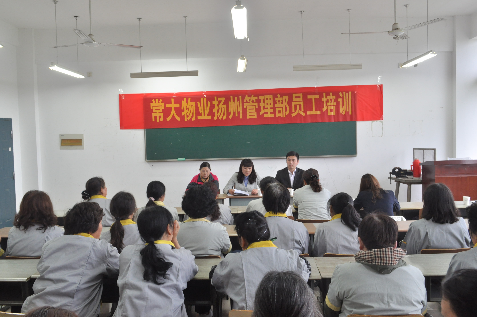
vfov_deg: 39.9
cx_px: 238
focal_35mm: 33
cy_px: 158
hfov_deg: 57.3
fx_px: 437
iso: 800
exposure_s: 1/20
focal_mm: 22
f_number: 9.5
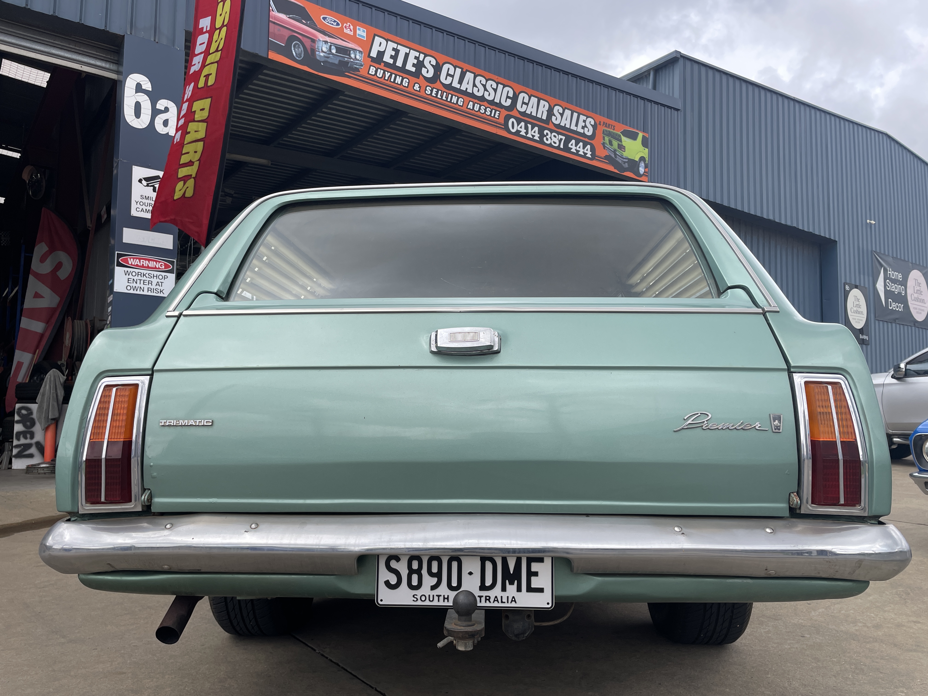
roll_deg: -0.9
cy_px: 348
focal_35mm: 26
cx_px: 464
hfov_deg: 67.3
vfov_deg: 53.1
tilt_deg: +5.1
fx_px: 697
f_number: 1.6
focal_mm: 4.2
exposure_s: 1/734
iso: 32
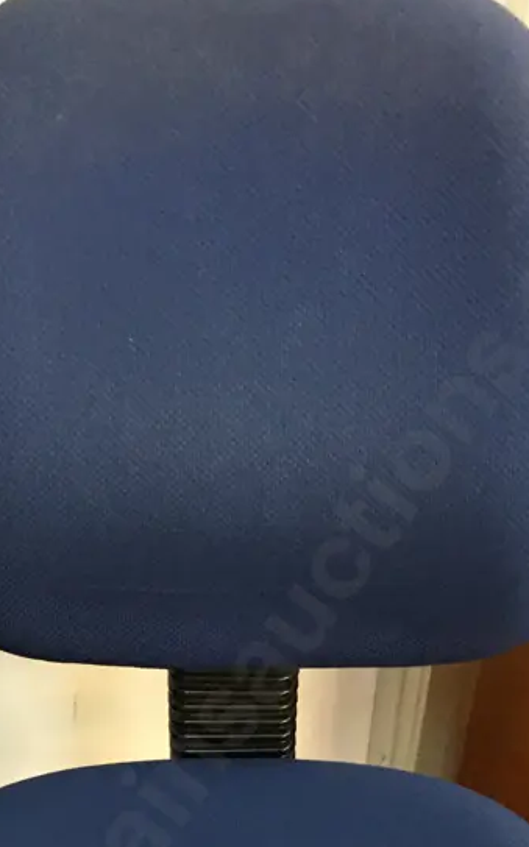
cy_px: 733
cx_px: 215
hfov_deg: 22.3
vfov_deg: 33.6
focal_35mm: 58
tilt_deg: -44.3
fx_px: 1339
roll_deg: -1.1
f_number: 2.2
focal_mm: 4.15
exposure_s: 1/10
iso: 80
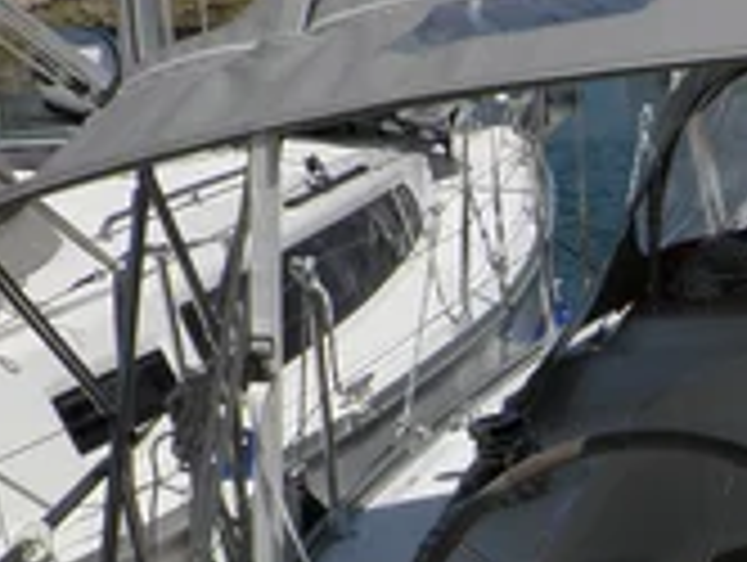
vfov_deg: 11.2
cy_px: 661
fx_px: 2809
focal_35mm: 130
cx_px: 1058
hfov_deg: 14.3
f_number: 5.6
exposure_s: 1/800
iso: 64
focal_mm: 6.3
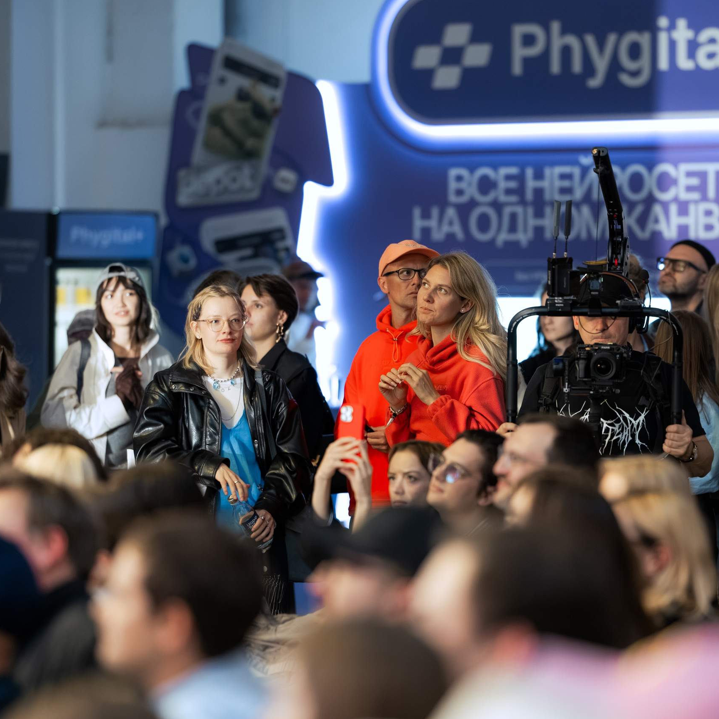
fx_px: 4136
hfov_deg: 9.9
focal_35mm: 176
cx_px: 419
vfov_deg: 9.9
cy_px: 360
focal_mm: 135
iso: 2000
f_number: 1.8
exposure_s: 1/200
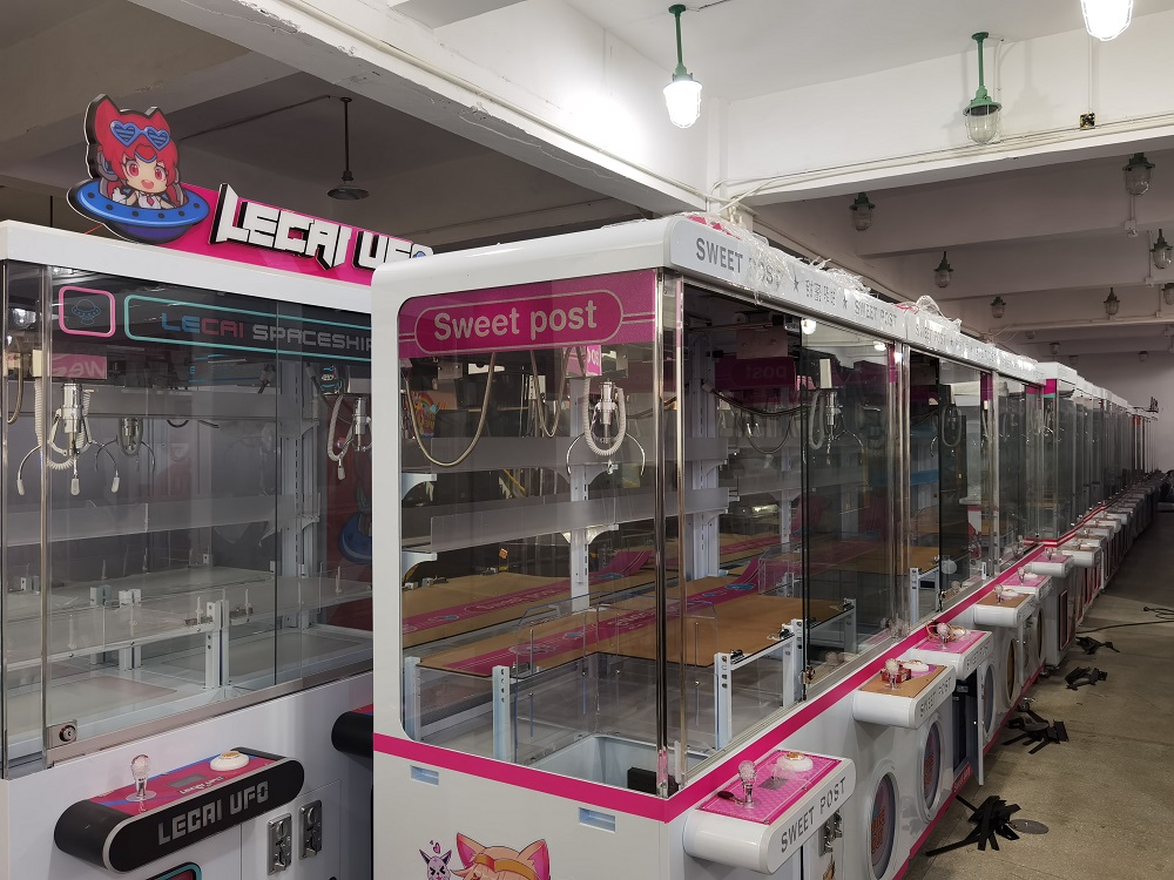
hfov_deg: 65.3
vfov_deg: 51.4
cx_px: 587
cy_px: 440
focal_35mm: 27
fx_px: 916
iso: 160
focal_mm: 6.71
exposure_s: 1/50
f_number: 1.9
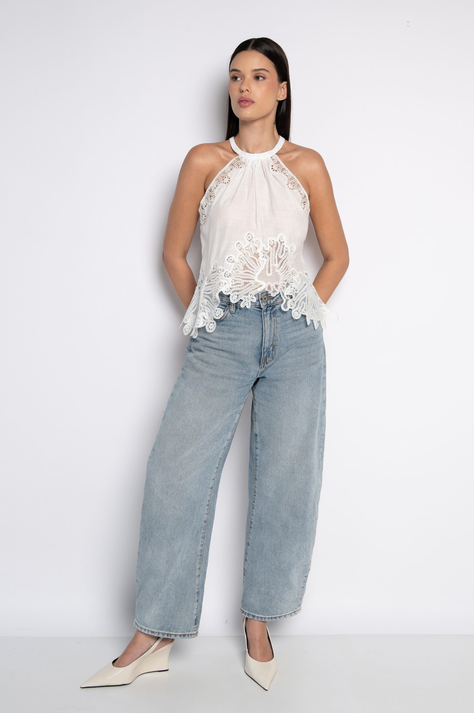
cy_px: 356
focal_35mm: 40
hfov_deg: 33.4
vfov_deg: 48.5
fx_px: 791
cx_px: 237
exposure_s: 1/125
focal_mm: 40
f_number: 5
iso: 320
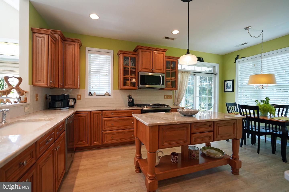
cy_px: 96
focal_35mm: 16
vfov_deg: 73.7
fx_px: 128
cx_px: 144
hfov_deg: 96.7
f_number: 4
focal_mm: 16
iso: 1250
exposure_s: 1/160
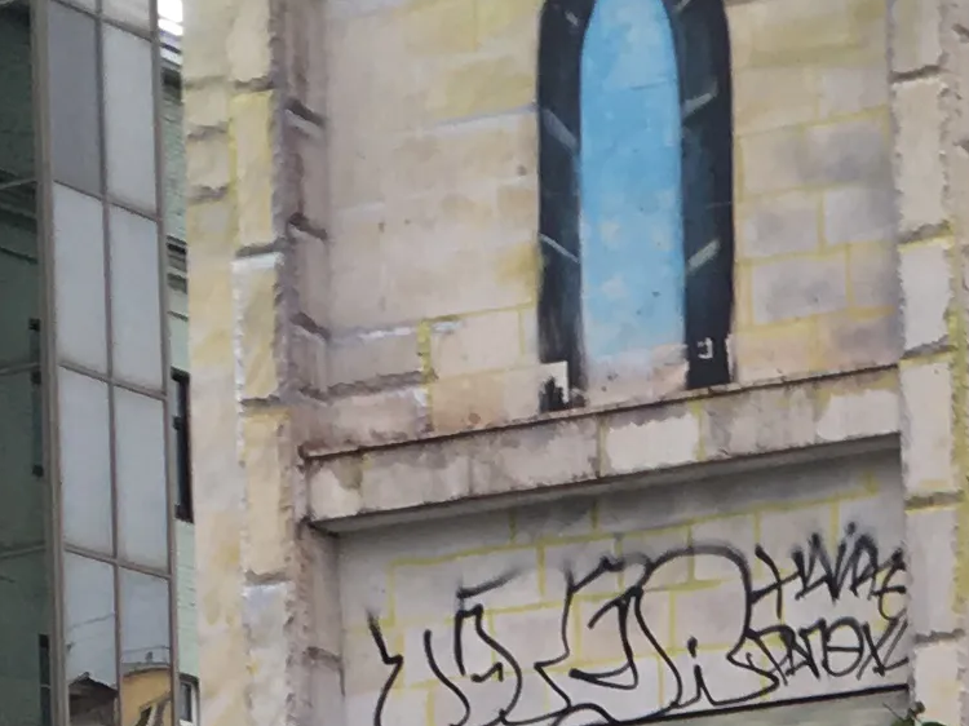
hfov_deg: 12.3
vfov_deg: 8.8
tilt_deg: +1.0
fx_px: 4365
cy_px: 1581
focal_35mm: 156
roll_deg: +1.7
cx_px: 1276
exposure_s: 1/100
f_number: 2.2
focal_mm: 4.15
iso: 32
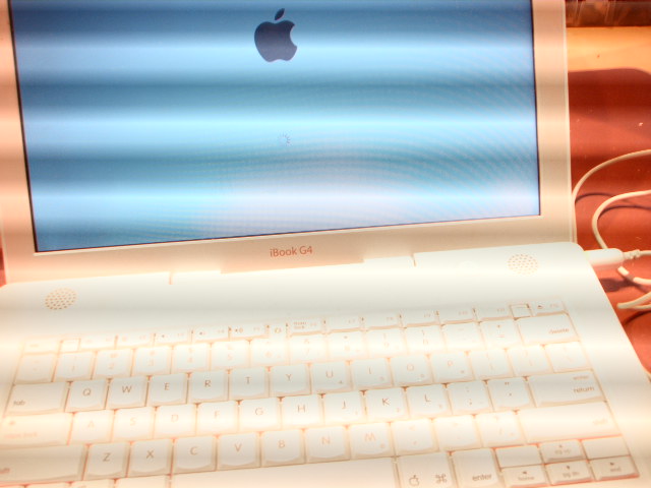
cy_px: 244
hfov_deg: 47.9
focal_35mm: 39
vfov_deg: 36.8
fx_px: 733
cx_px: 326
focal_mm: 6.6
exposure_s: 1/45
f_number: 3.5
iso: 100
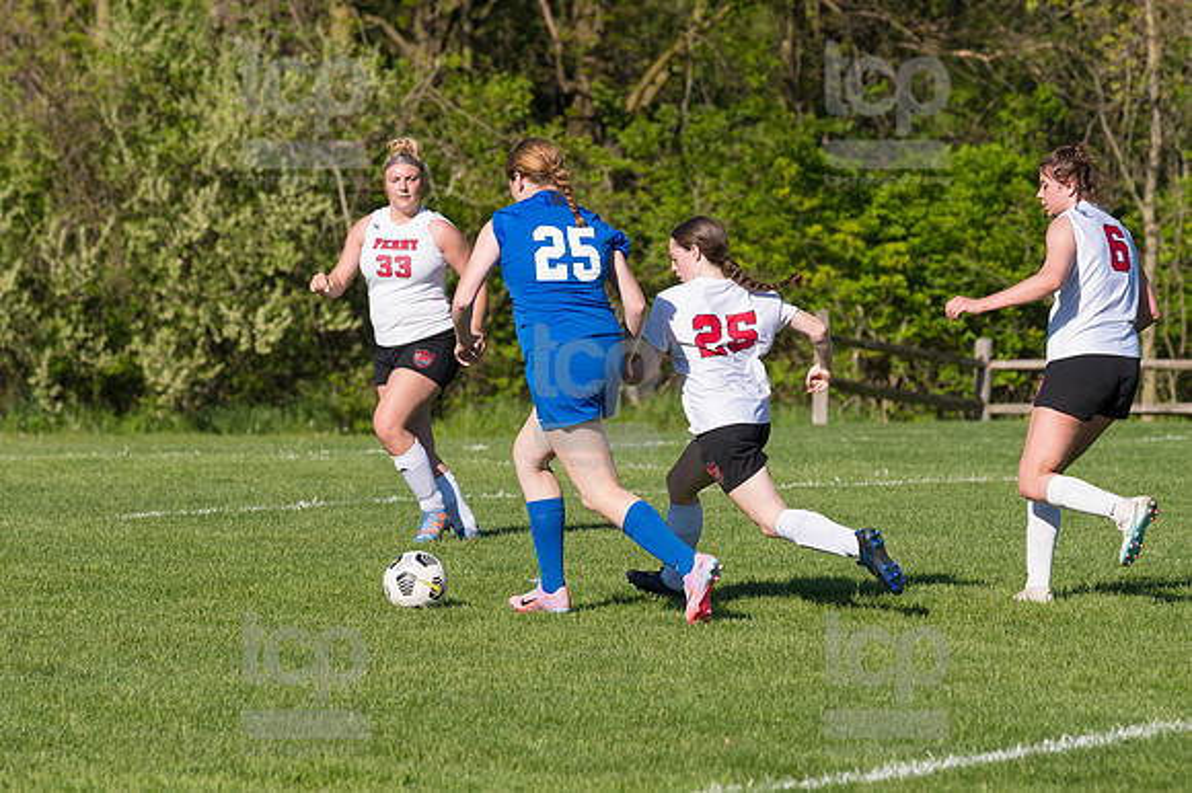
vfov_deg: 5.0
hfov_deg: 7.4
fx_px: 9166
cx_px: 596
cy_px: 396
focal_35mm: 277
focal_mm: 185
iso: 250
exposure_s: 1/1600
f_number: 5.6
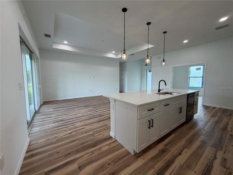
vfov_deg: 85.7
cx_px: 116
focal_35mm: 14
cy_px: 88
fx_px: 94
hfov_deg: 102.1
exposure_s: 1/120
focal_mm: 2.22
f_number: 2.2
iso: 160
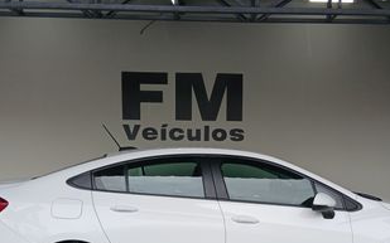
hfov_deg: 47.1
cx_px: 215
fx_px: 446
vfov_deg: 30.0
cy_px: 183
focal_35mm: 42
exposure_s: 1/50
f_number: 1.8
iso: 32
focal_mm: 3.98
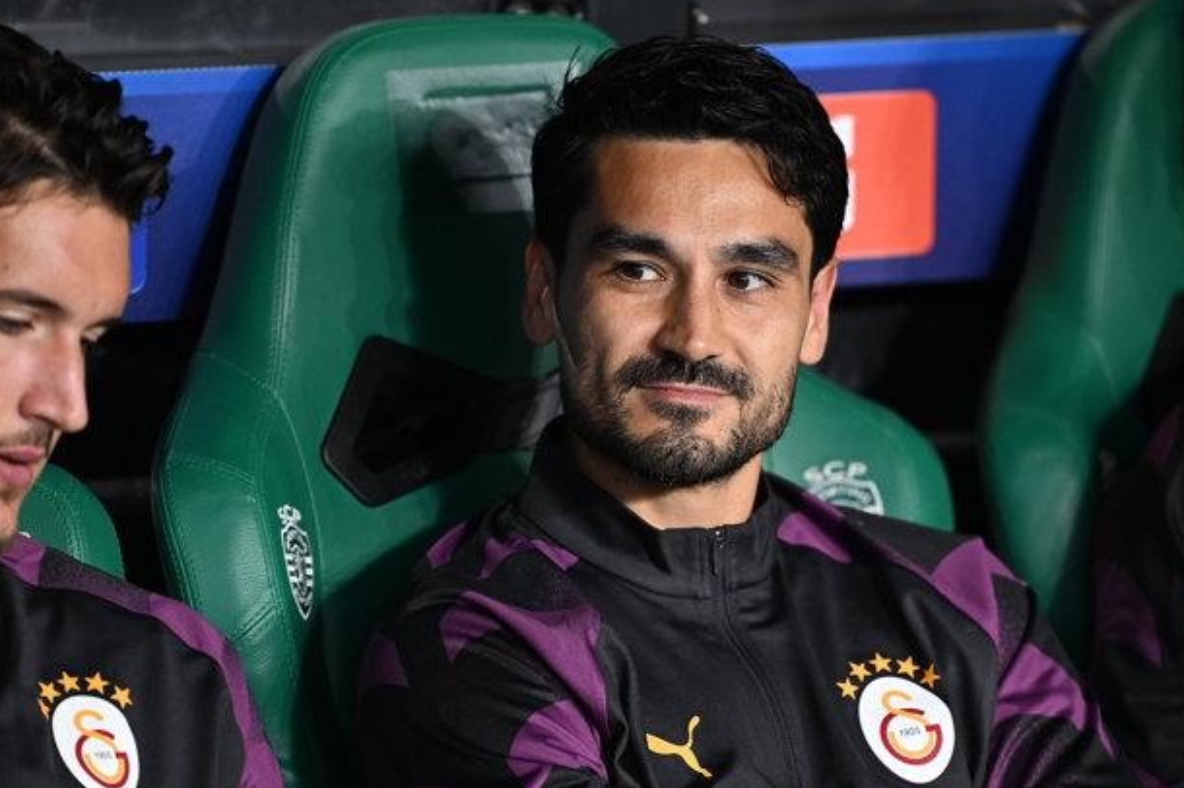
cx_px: 642
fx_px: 17257
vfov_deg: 2.6
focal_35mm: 525
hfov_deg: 3.9
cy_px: 461
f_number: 3.2
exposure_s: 1/1250
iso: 3200
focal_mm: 400
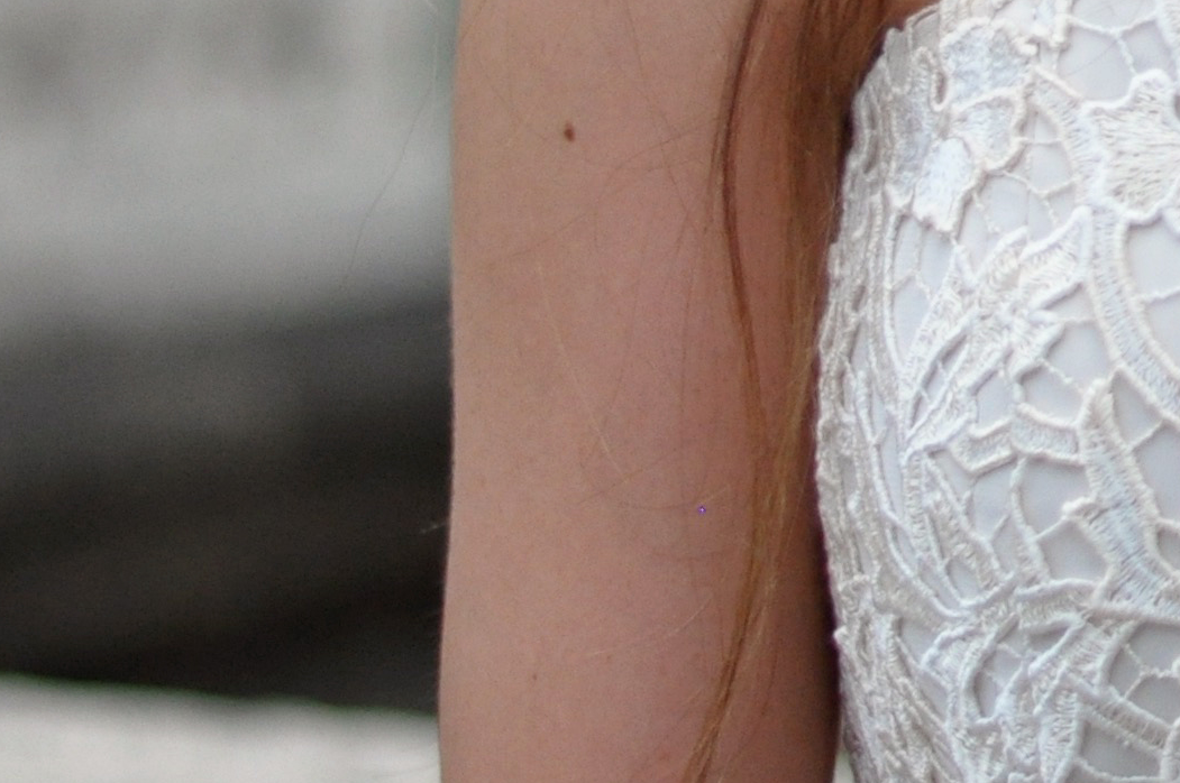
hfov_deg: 6.6
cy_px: -621
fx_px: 10017
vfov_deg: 4.4
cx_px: 2215
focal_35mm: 306
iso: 800
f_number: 2
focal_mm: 50
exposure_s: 1/500
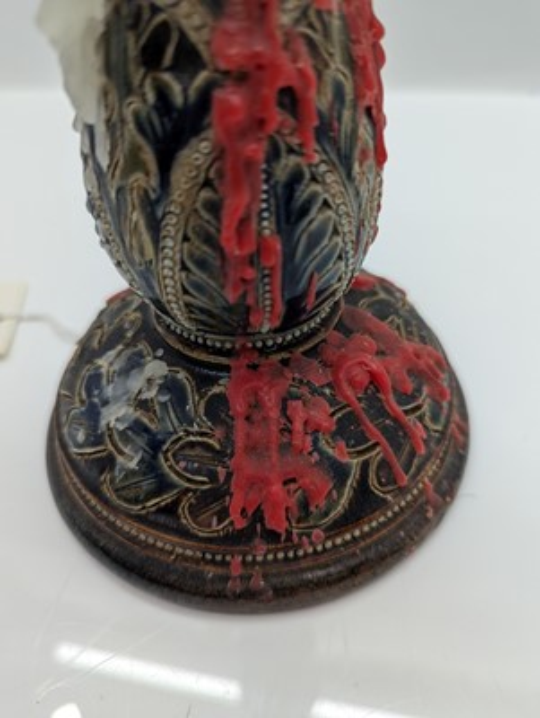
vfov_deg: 71.5
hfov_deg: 56.9
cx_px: 270
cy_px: 359
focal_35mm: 24
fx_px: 498
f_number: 1.85
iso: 43
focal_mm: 6.81
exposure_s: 1/65.1
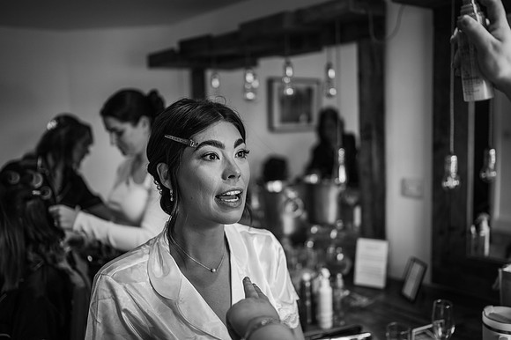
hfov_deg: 54.5
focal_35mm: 35
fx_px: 497
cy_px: 170
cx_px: 256
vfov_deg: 37.8
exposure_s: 1/200
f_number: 1.8
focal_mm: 35
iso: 180
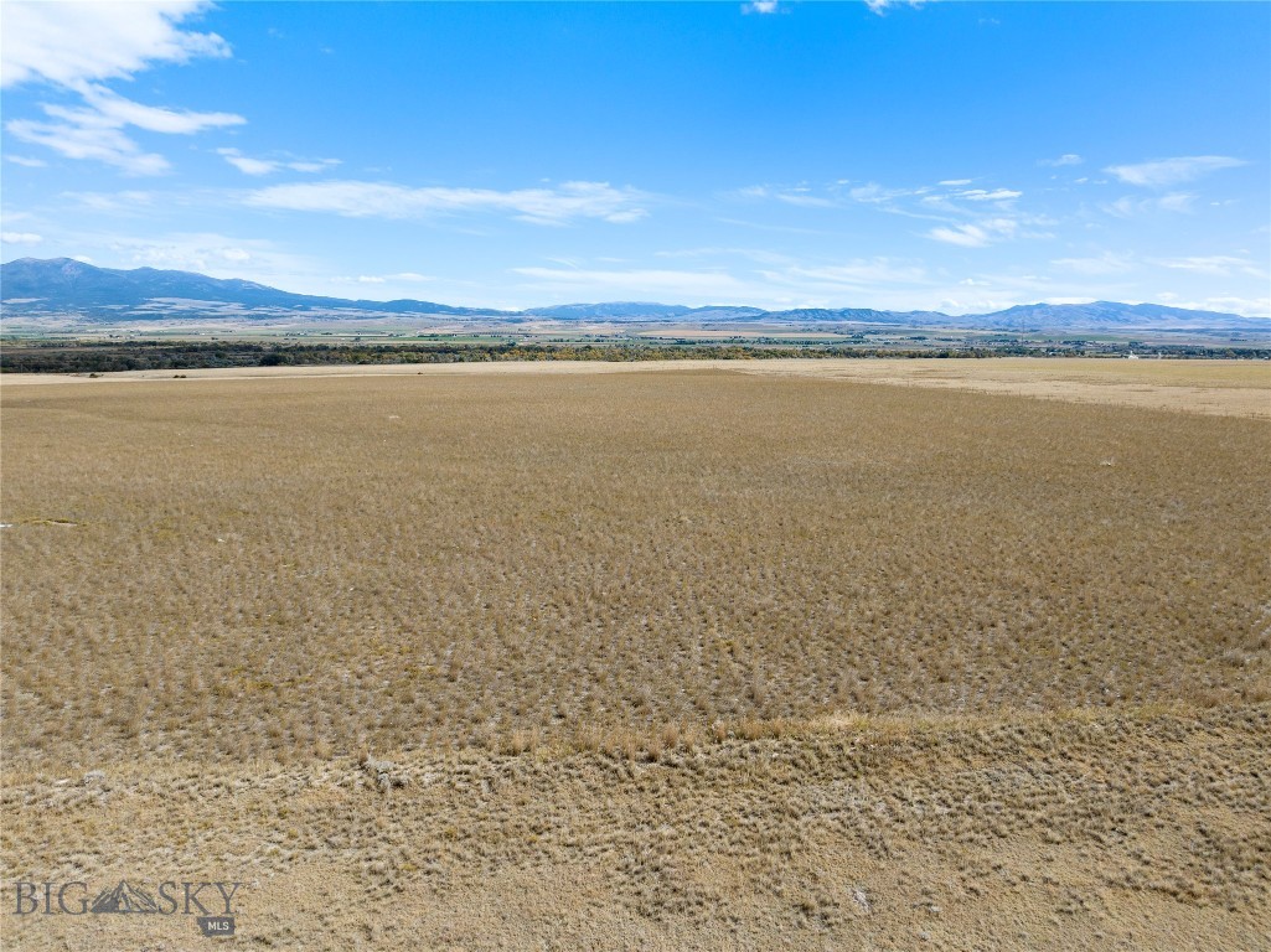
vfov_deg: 56.8
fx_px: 881
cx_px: 636
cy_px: 476
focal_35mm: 24
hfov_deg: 71.6
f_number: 2.8
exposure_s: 1/160
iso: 100
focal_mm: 12.29
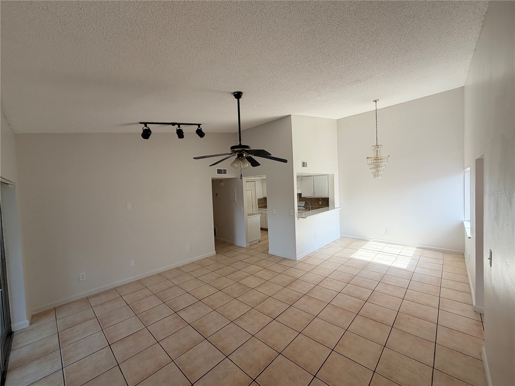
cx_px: 258
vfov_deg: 85.7
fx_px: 208
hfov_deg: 102.1
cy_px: 193
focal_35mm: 14
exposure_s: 1/158
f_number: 2.2
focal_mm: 2.22
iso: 50
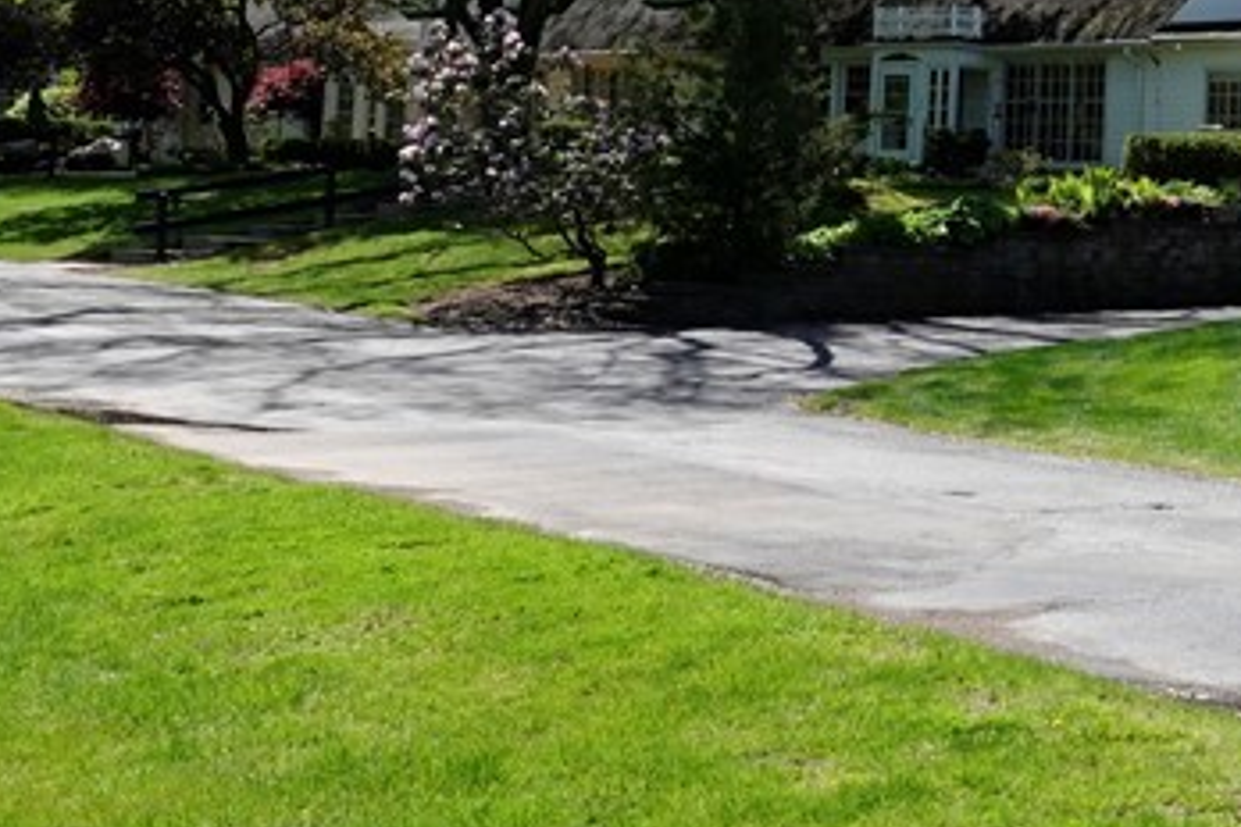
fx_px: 2585
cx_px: 1348
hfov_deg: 25.2
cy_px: 82
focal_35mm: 75
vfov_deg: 17.9
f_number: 4
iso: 100
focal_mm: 8.84
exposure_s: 1/500
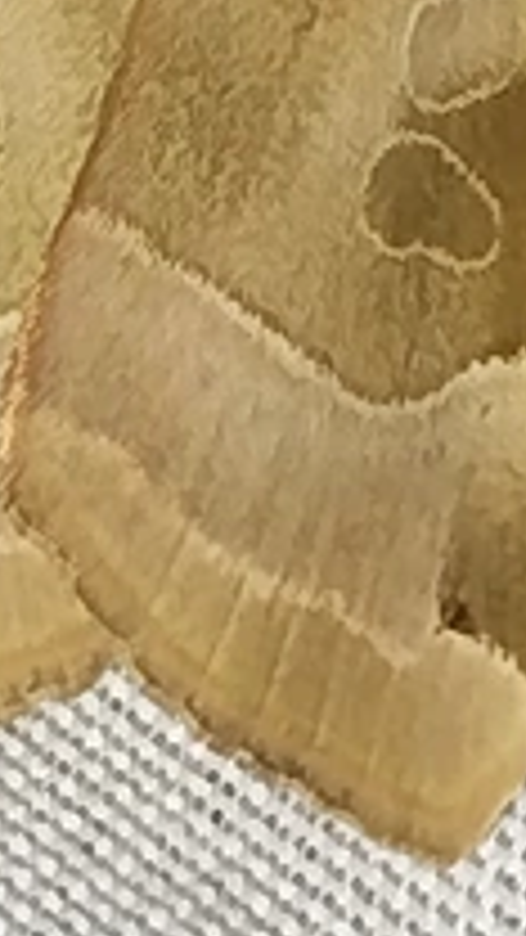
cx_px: 220
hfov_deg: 4.3
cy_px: -126
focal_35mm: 282
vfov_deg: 7.6
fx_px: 6992
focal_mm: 5.31
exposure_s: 1/50
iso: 125
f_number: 1.7
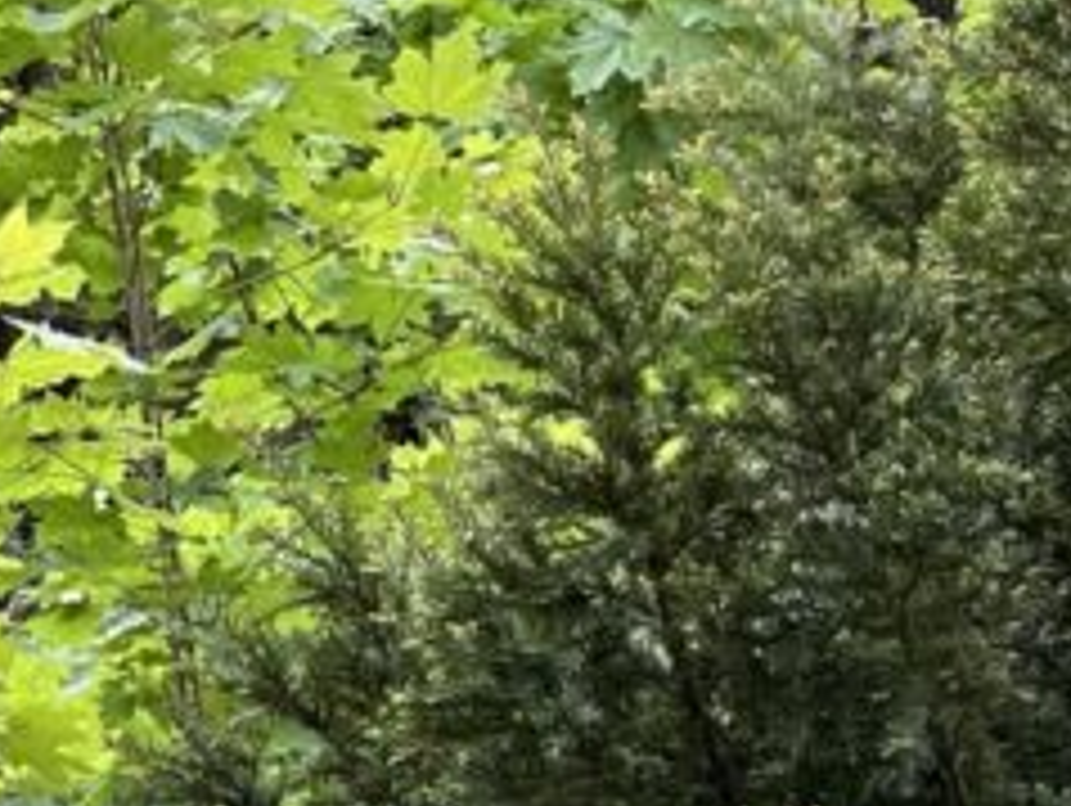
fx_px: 8517
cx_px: -621
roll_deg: -3.2
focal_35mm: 275
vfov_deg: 5.4
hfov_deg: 7.1
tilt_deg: -0.9
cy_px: 495
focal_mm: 7.5
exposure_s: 1/121
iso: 80
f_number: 2.2
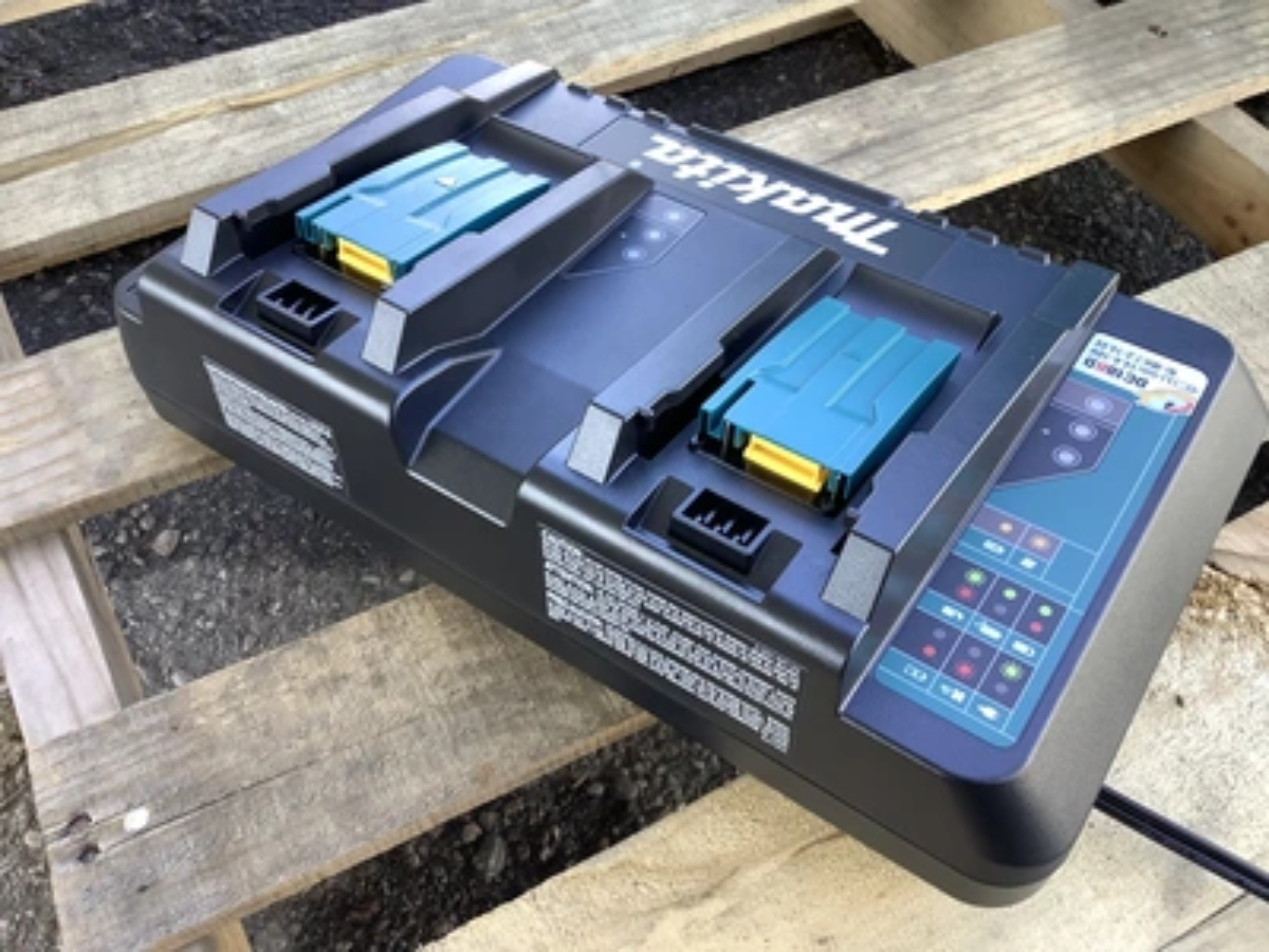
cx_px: 634
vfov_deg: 45.4
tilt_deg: -52.4
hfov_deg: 58.4
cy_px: 476
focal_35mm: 31
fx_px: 1136
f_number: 2.4
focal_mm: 3.3
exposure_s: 1/120
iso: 64
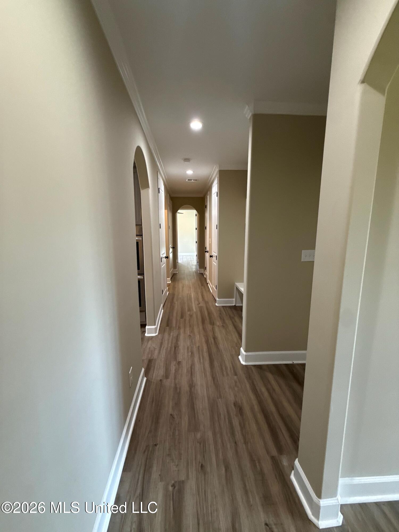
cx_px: 200
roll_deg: -0.6
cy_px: 266
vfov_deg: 102.1
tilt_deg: -9.5
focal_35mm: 14
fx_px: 215
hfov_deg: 85.7
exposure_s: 1/60
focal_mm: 2.22
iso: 200
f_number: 2.2
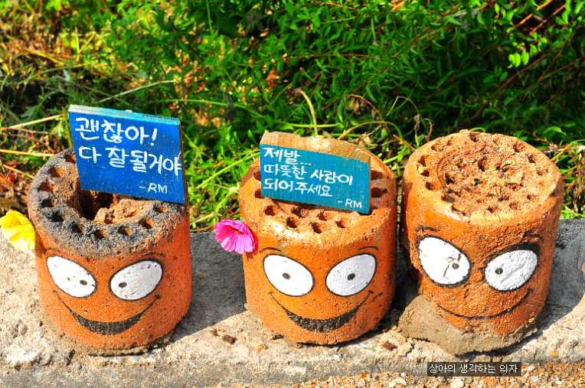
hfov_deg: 20.6
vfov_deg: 13.8
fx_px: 1606
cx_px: 292
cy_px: 194
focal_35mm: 99
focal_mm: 66
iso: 200
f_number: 16
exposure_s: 1/125
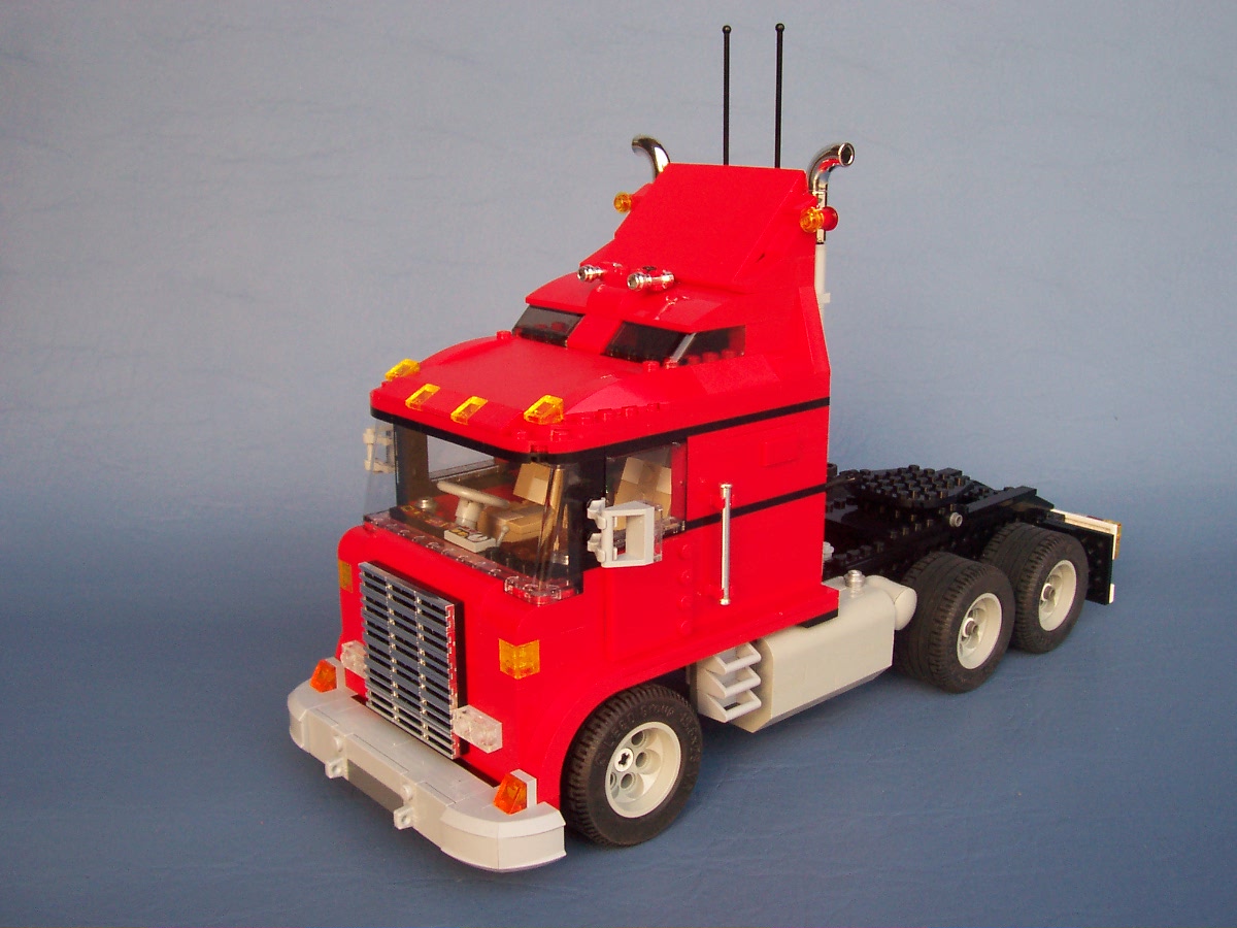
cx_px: 618
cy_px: 464
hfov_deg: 50.1
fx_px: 1322
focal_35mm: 37
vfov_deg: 38.7
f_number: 2.8
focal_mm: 5.6
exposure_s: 1/180
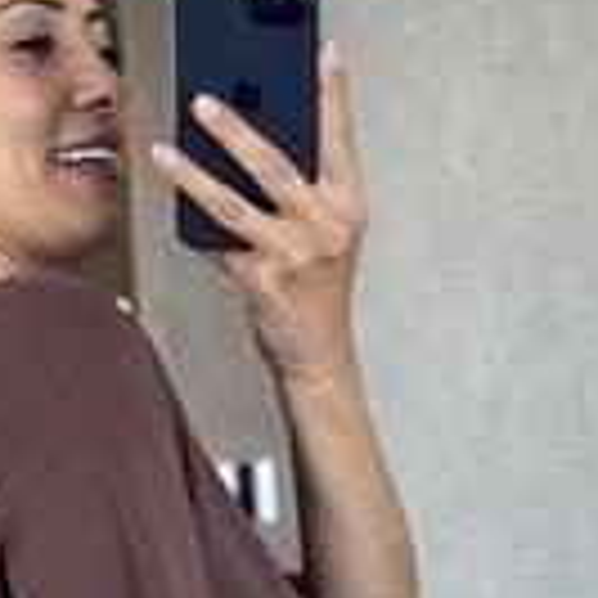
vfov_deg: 10.7
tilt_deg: -17.3
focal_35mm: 162
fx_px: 3166
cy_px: 638
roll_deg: +5.4
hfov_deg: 10.7
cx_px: 36
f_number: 1.78
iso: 125
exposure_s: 1/79
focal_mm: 6.86
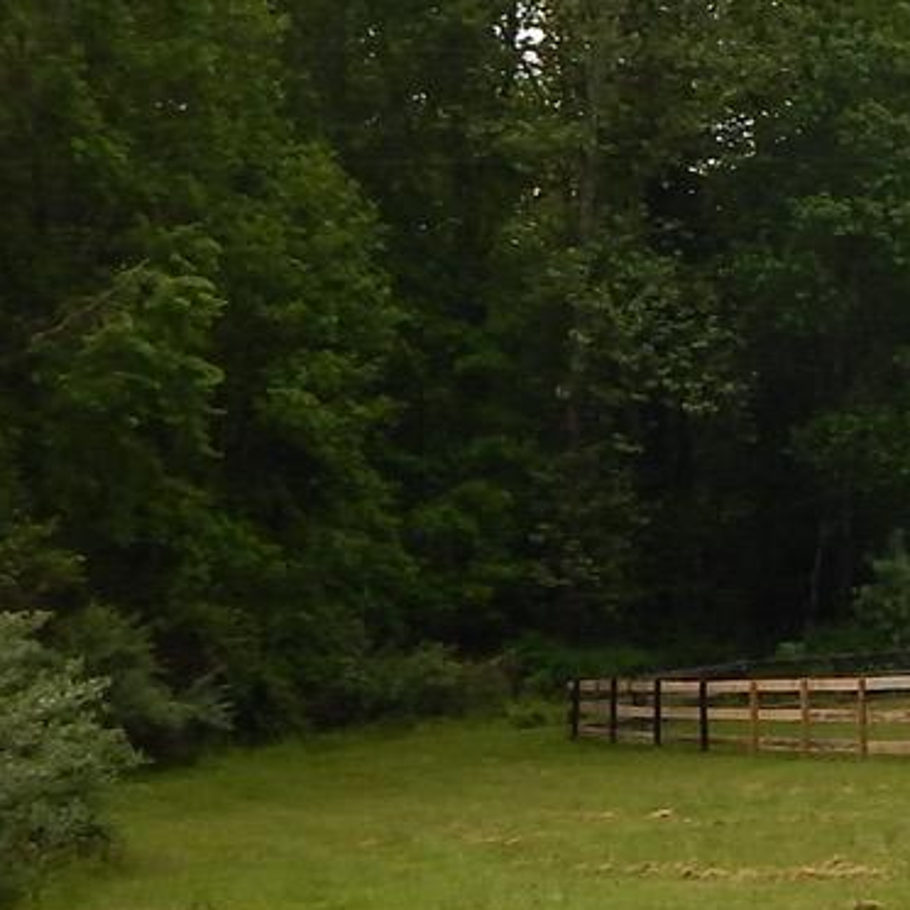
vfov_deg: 16.3
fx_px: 3182
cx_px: 1441
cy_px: 391
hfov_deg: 14.9
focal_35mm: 107
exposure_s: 1/400
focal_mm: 4
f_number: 3
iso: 125
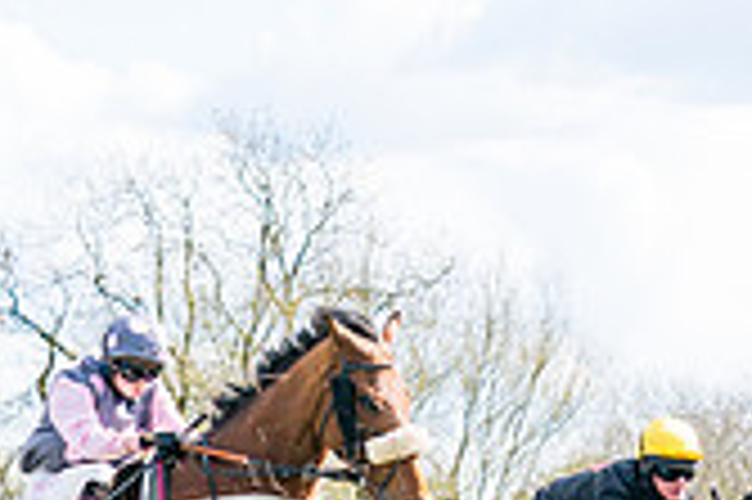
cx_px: 752
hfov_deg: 8.4
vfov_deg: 5.6
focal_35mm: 243
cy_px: 687
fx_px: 5071
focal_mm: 70
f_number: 4.5
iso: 400
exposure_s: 1/1600
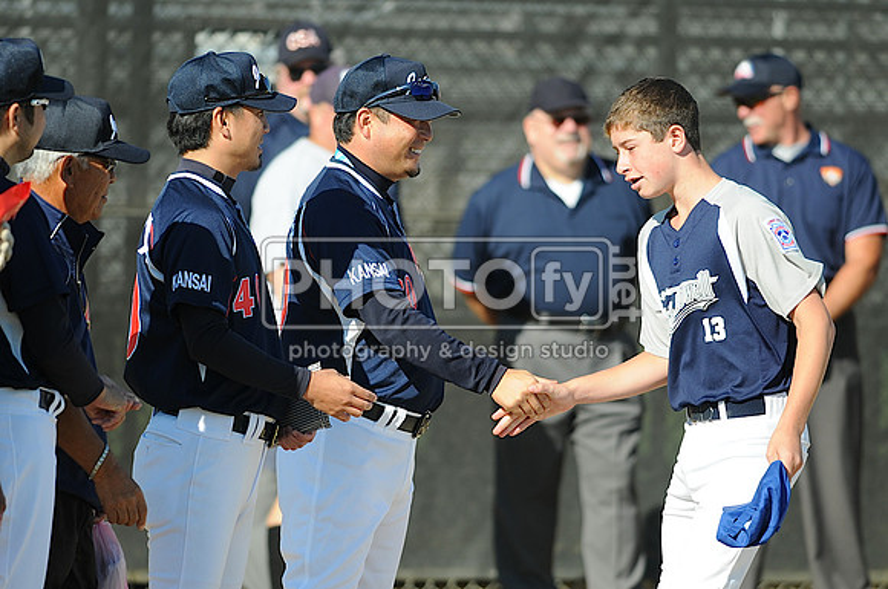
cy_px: 294
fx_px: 11084
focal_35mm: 450
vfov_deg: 3.0
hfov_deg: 4.6
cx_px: 444
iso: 200
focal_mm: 300
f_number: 4
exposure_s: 1/1250
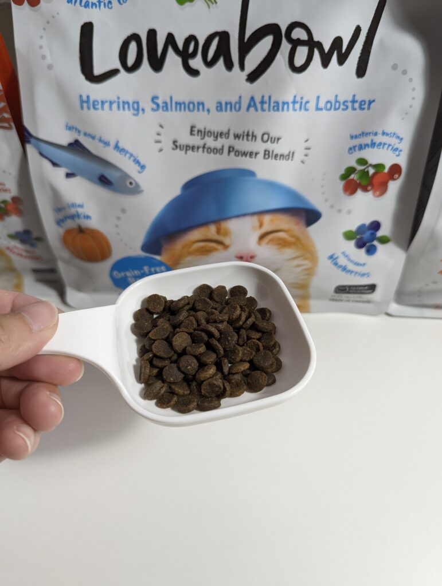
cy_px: 293
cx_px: 221
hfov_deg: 56.9
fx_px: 408
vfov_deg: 71.5
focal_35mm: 24
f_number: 1.85
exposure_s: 1/120
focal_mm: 6.81
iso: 168
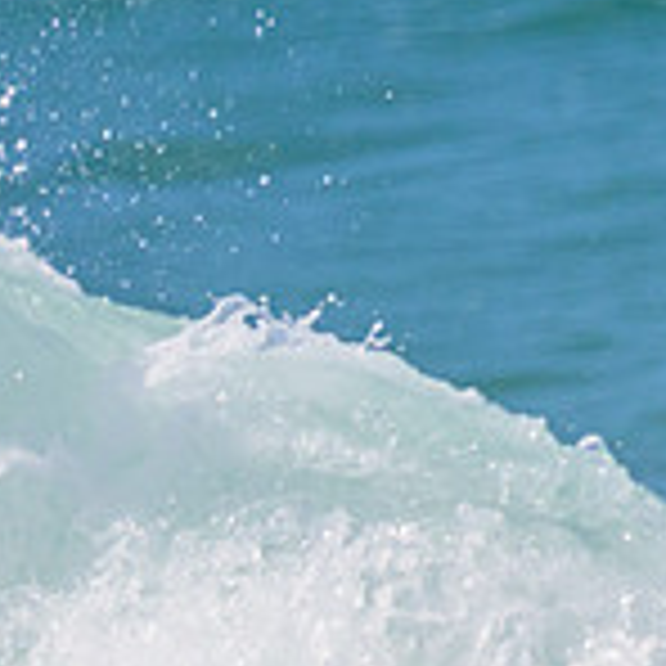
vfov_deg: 0.5
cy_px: 607
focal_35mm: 3635
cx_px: -124
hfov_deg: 0.5
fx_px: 79124
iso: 560
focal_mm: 800
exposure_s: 1/1600
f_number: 11
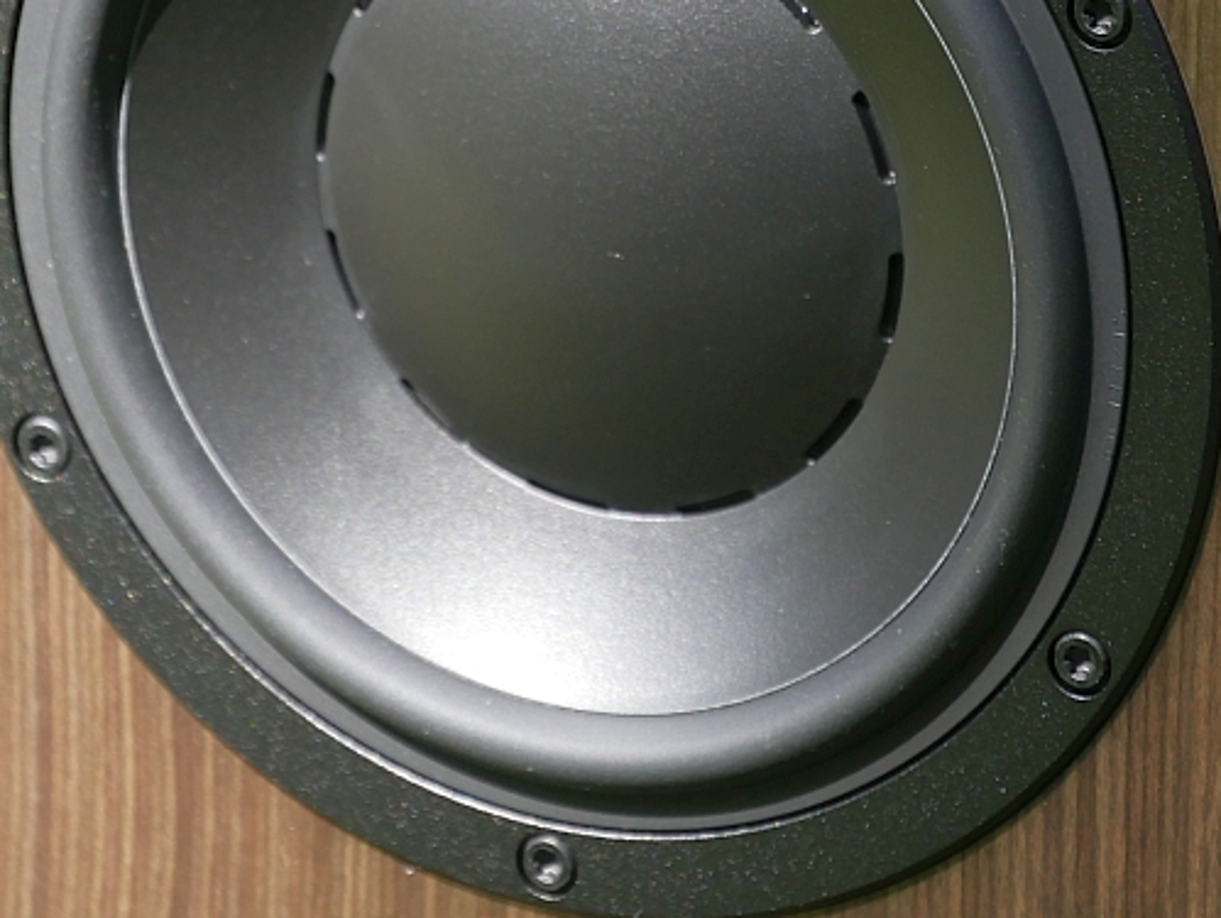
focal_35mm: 449
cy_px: 204
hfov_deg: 4.4
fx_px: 15849
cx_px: 482
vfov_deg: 3.3
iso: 800
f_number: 5.6
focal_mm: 140
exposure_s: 1/320
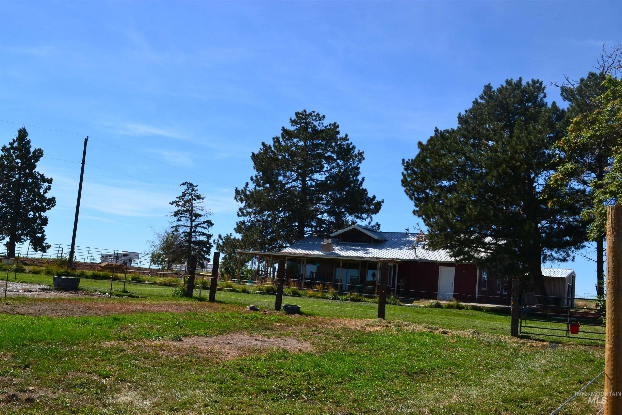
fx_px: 674
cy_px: 208
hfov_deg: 49.6
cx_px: 311
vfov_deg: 34.2
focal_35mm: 39
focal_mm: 26
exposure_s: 1/400
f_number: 11
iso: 400
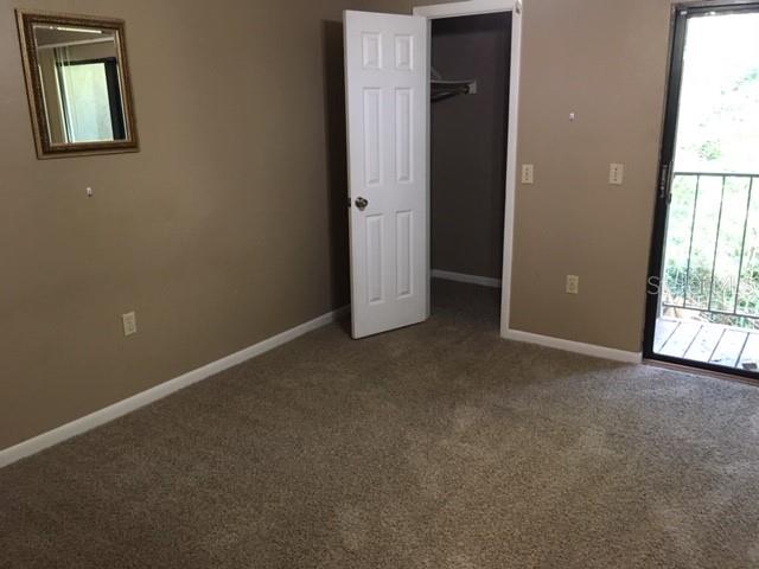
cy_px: 284
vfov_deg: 48.2
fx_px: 636
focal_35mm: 29
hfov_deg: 61.7
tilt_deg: -16.6
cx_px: 380
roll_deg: +0.7
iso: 200
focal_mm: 4.15
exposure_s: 1/24
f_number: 2.2
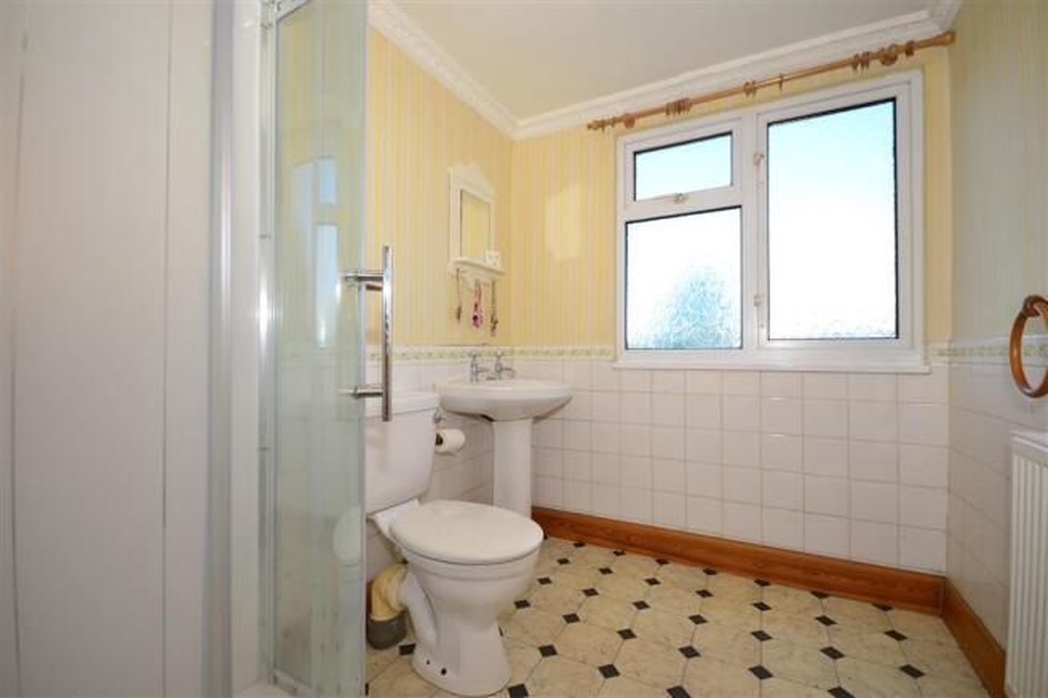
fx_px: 437
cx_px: 524
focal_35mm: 15
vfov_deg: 77.3
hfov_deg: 100.4
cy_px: 349
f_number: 5
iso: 200
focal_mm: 10
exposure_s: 1/100
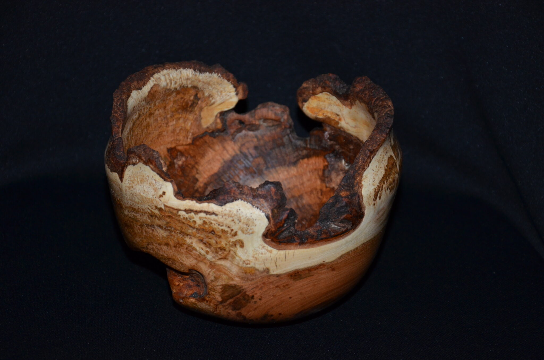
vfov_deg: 13.0
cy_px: 180
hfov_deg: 19.5
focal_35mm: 105
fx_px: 1583
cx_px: 272
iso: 800
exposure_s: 1/60
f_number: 5.3
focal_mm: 70
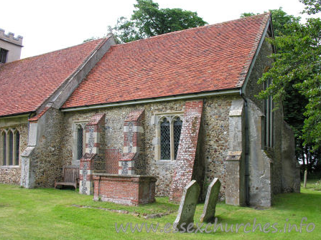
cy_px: 121
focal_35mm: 36
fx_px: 334
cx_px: 162
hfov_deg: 51.4
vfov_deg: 39.6
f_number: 4.5
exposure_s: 1/115
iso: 50
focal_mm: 8.9
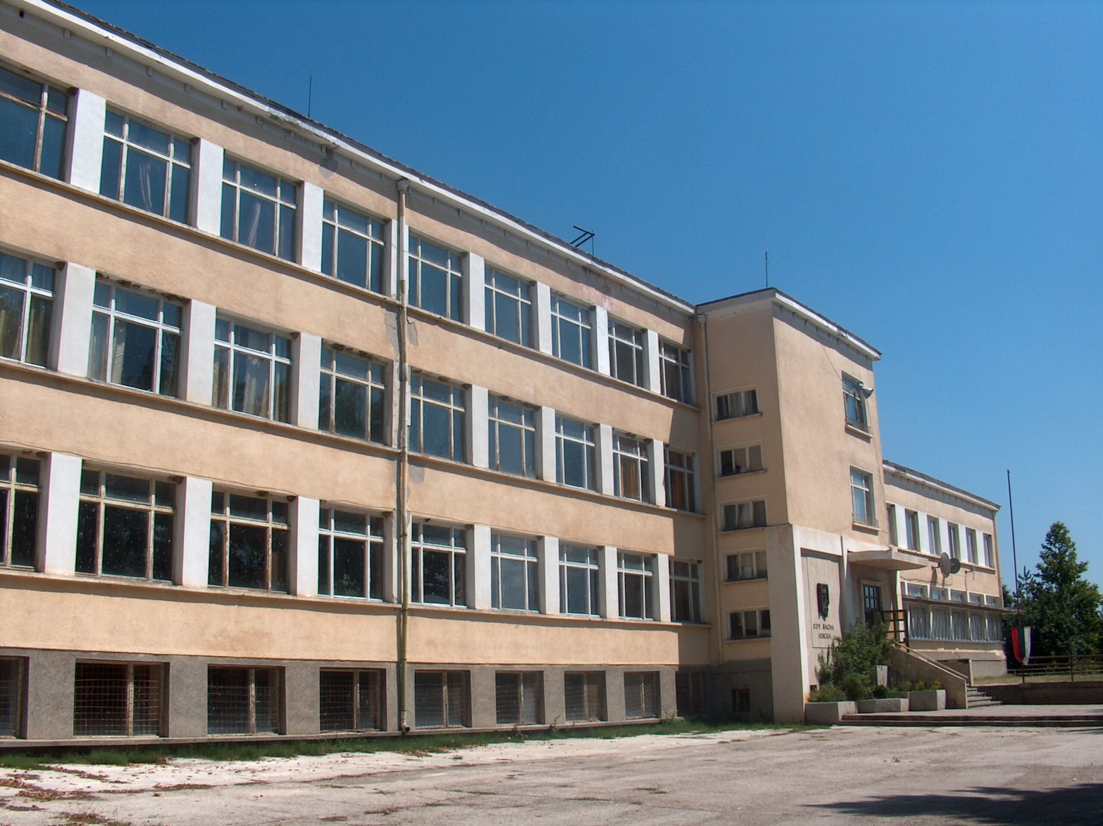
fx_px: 1178
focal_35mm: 37
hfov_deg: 50.2
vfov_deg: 38.6
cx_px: 552
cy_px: 413
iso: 100
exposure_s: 1/162
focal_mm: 7.6
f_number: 11.3
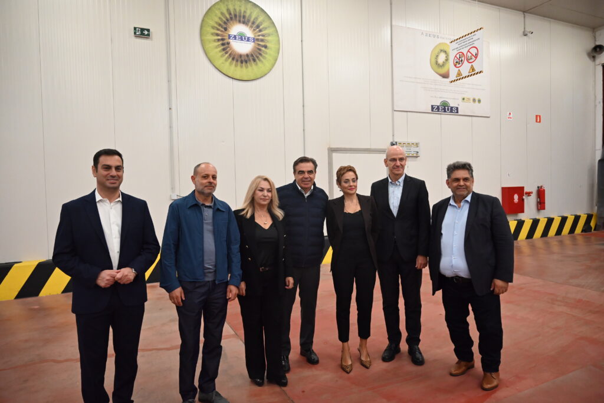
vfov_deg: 53.2
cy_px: 202
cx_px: 302
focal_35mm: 24
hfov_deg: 73.7
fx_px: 403
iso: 3200
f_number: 4
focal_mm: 24
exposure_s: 1/100
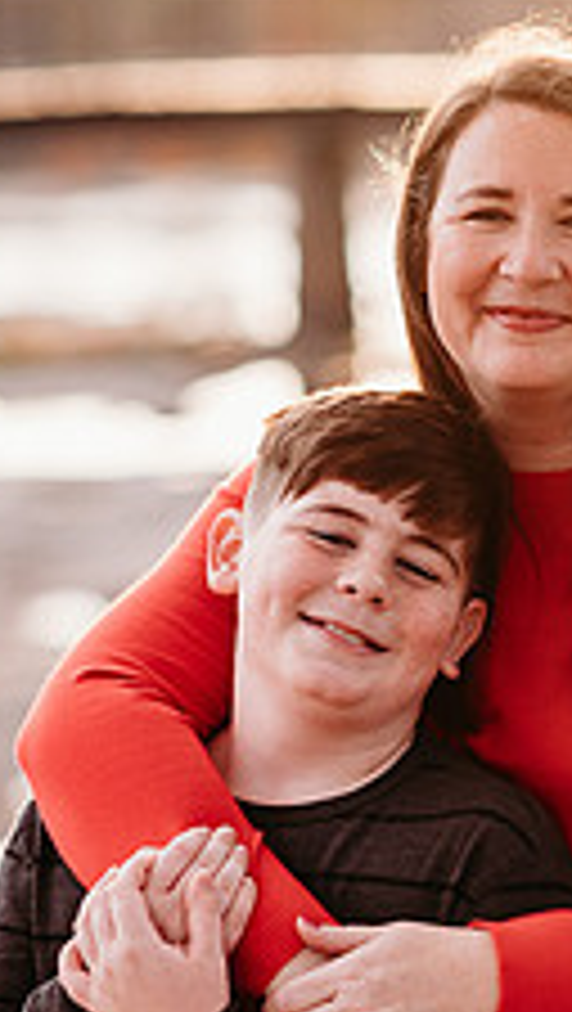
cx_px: 500
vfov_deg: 12.0
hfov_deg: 6.8
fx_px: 4787
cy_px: 801
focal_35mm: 178
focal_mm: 85
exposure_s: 1/400
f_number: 2.2
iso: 320
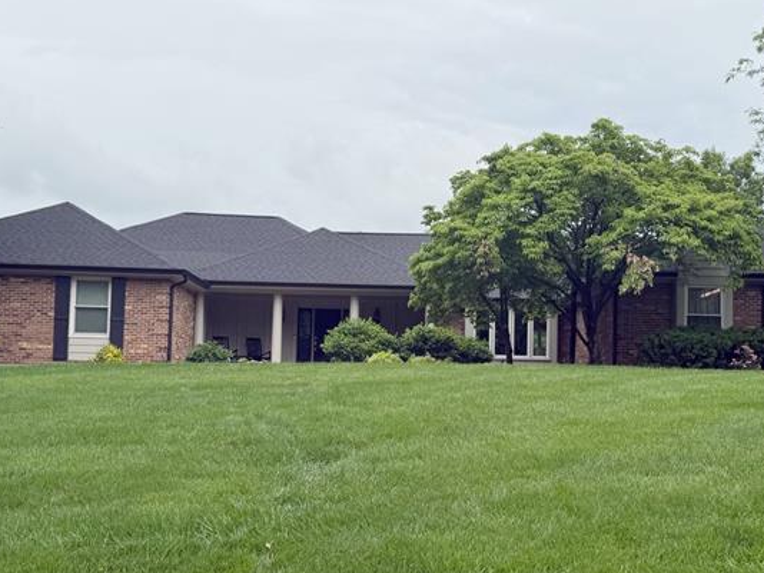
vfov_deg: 31.5
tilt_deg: +4.3
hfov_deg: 41.0
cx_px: 465
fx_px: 1016
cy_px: 334
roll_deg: -1.1
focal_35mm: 46
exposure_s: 1/3145
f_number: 1.78
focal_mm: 6.76
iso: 80
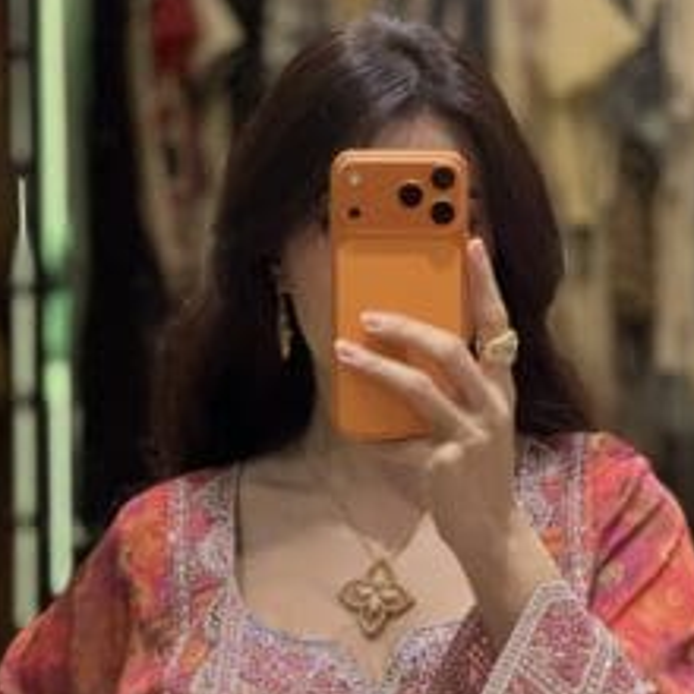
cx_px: 300
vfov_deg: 10.8
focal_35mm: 161
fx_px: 3652
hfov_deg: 10.9
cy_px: 603
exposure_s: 1/33
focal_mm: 16.89
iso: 1000
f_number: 2.8
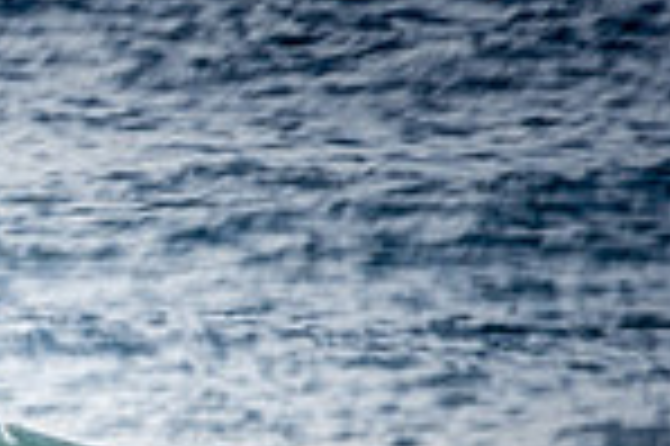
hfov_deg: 0.7
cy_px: 516
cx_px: -630
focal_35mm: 2924
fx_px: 54359
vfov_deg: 0.5
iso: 110
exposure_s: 1/20
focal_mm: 500
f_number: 32
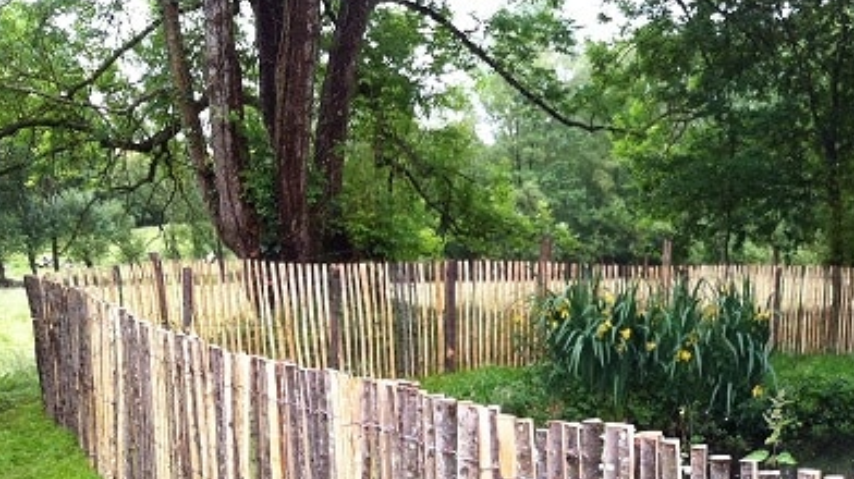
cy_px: 499
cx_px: 682
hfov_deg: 32.4
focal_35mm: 63
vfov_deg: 18.5
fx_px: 1426
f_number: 2.8
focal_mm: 3.85
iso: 80
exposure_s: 1/175
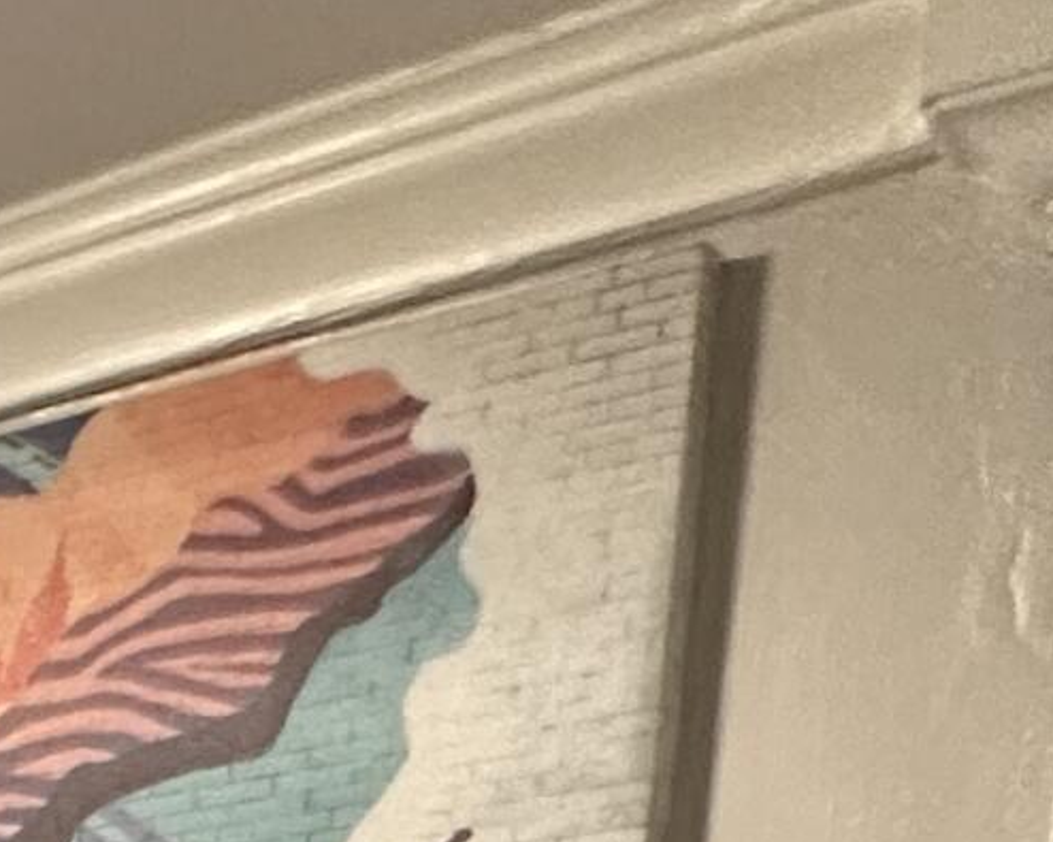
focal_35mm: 83
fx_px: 2586
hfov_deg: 13.6
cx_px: -1673
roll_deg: -2.5
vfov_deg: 15.1
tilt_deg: -4.4
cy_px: 1665
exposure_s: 1/60
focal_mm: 2.22
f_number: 2.2
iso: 500
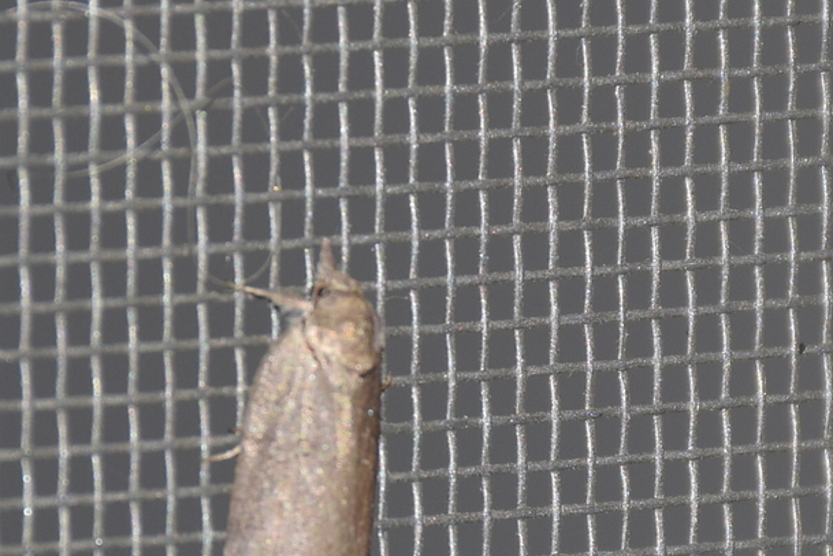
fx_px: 7658
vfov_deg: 4.2
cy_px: 405
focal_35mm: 331
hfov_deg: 6.2
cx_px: 346
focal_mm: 140
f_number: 9
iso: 100
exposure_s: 1/160
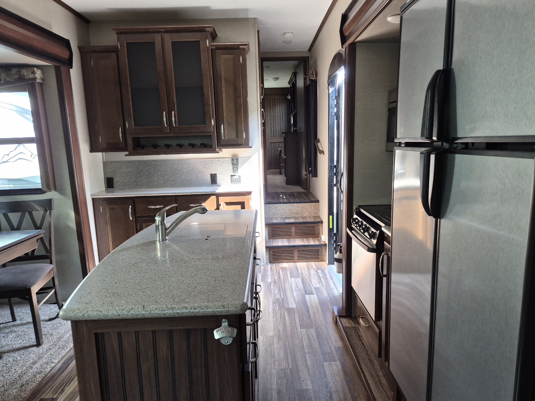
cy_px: 200
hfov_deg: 73.9
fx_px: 355
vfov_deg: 58.9
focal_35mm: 23
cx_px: 268
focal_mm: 5.4
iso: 250
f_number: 1.8
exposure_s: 1/120
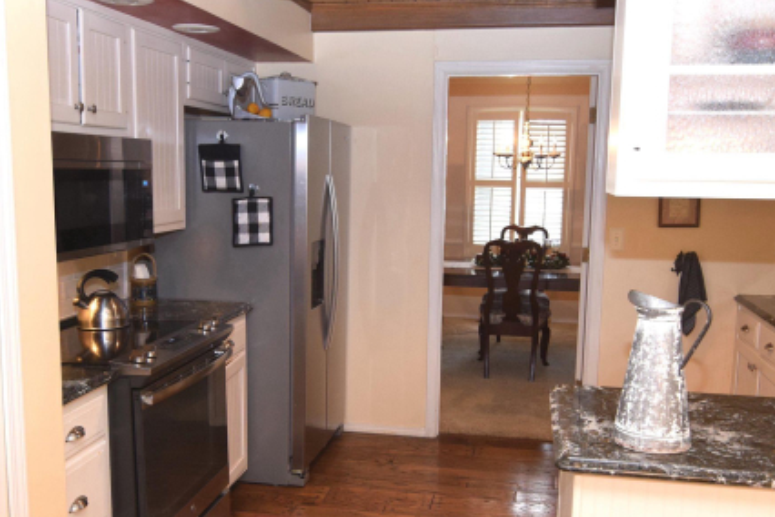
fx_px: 796
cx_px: 377
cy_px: 293
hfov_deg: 51.9
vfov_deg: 35.9
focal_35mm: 37
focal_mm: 14
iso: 800
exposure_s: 1/60
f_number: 4
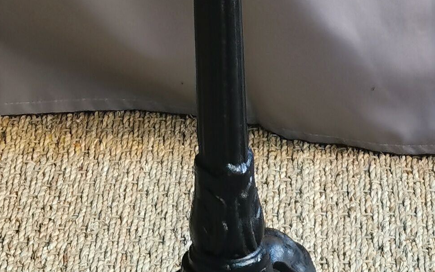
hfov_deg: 10.5
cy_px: -219
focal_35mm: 200
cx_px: 208
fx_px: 2371
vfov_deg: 6.4
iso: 125
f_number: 1.8
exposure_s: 1/50
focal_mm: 5.58
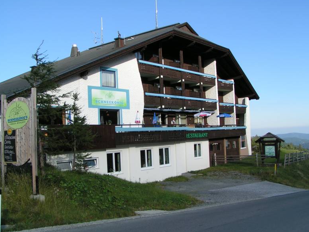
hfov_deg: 47.8
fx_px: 348
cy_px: 114
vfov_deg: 36.8
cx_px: 153
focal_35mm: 39
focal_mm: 5.8
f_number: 5.6
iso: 50
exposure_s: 1/320
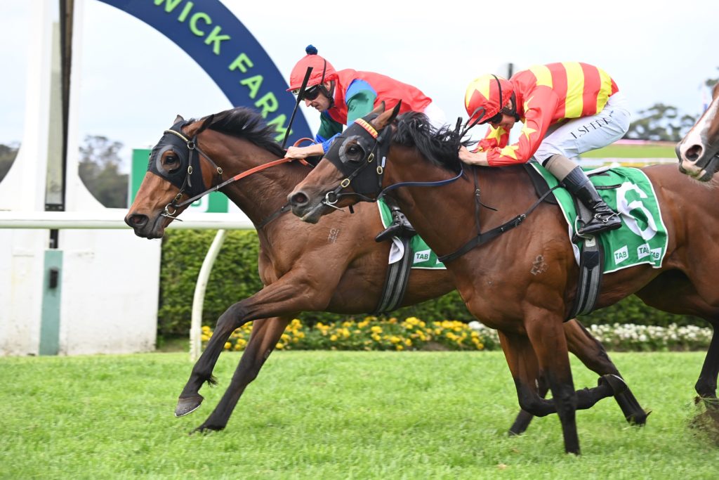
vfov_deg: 10.2
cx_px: 360
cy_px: 240
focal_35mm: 135
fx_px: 2696
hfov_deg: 15.2
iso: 1600
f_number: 5
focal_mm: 135
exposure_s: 1/1250
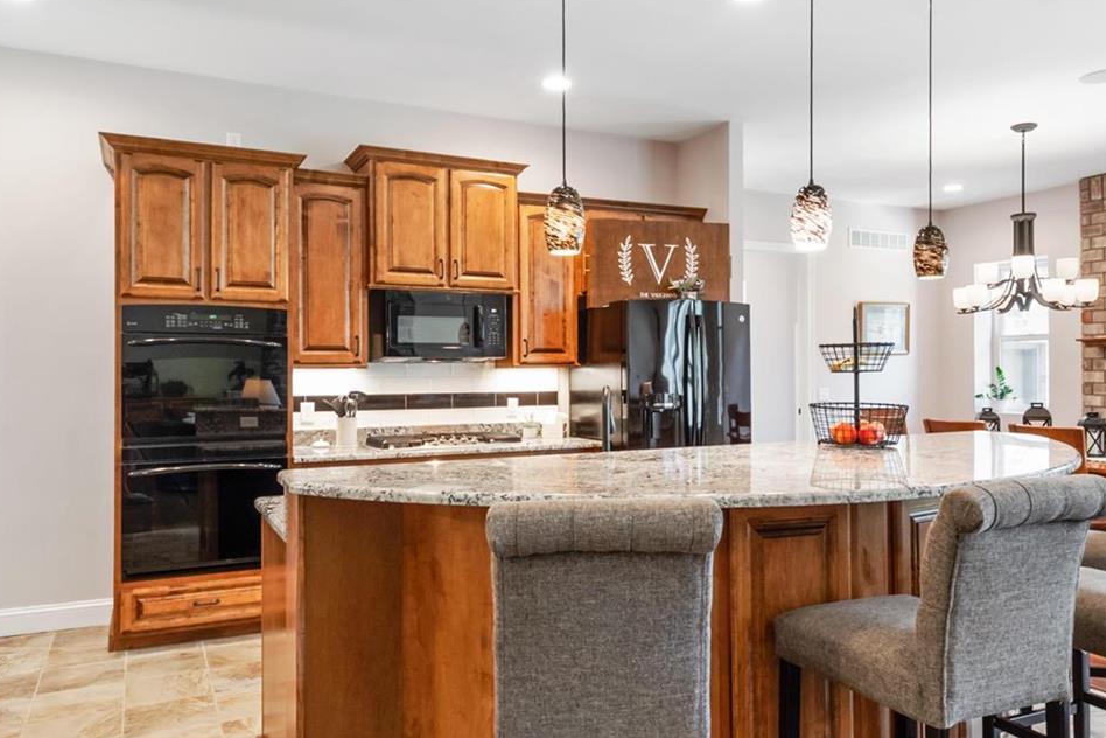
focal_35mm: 27
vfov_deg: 47.9
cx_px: 581
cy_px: 381
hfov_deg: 67.3
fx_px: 829
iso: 400
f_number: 6.3
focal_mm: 8
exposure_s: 1/8
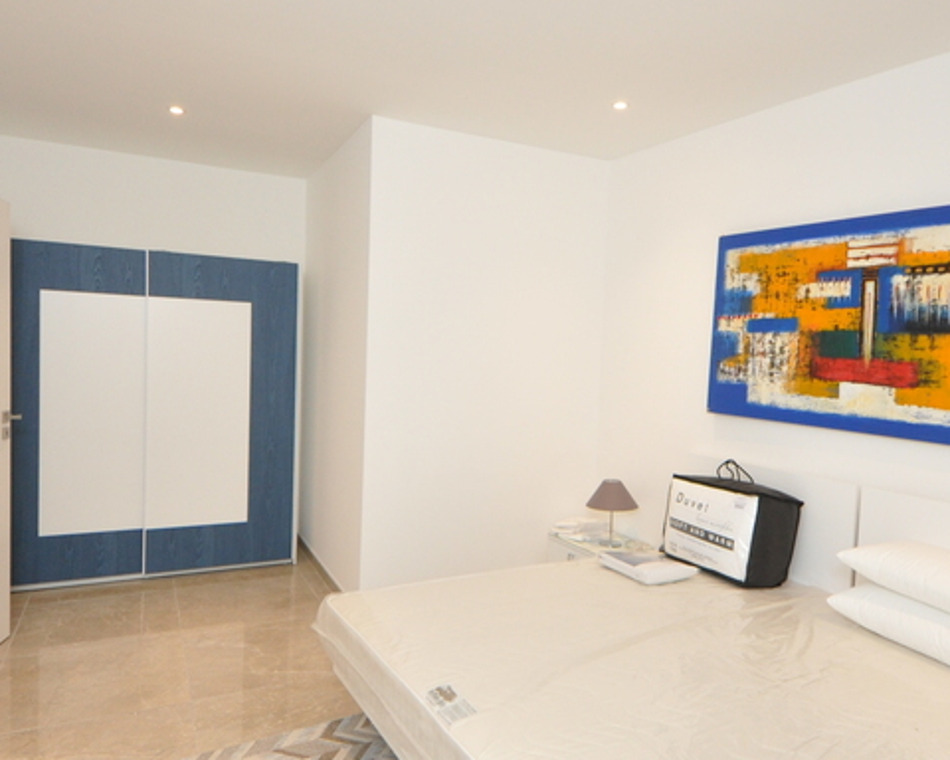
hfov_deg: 70.2
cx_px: 511
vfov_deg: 58.8
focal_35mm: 24
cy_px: 374
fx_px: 675
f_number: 4.5
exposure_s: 1/60
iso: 800
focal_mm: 8
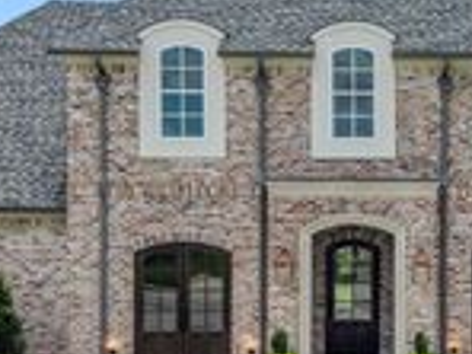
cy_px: 187
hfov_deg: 24.1
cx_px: 287
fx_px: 1104
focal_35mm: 81
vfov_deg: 18.2
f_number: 1.8
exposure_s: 1/8000
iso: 230
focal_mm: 8.67
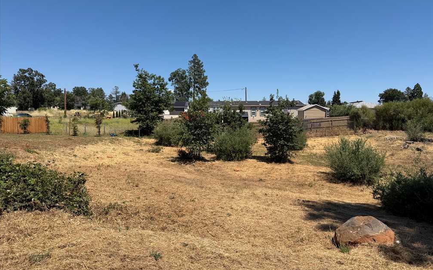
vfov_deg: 47.6
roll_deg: +0.1
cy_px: 130
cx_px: 220
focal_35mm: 26
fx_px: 307
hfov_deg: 70.4
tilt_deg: -2.6
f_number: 1.78
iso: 80
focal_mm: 6.76
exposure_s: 1/5714
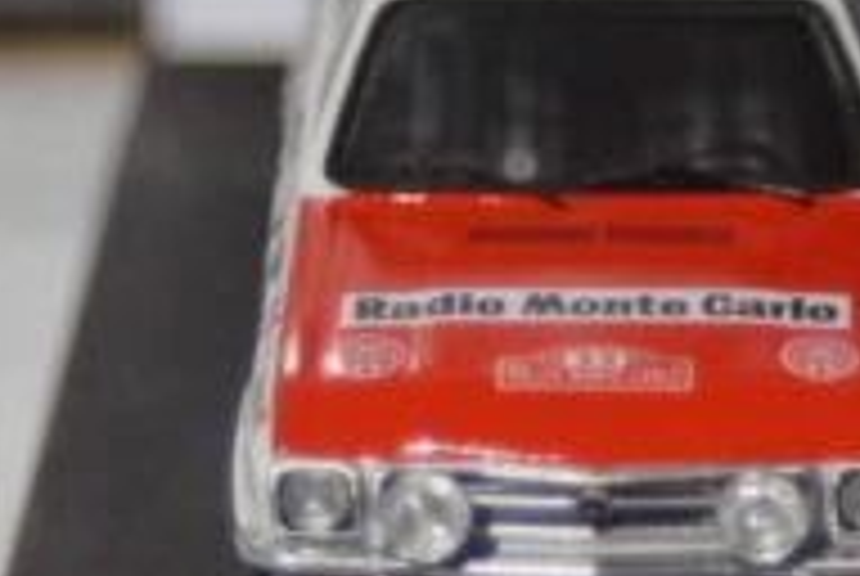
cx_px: 522
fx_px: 6186
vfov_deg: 5.3
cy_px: 436
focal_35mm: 259
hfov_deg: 8.0
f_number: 5
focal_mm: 55
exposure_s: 1/160
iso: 2500
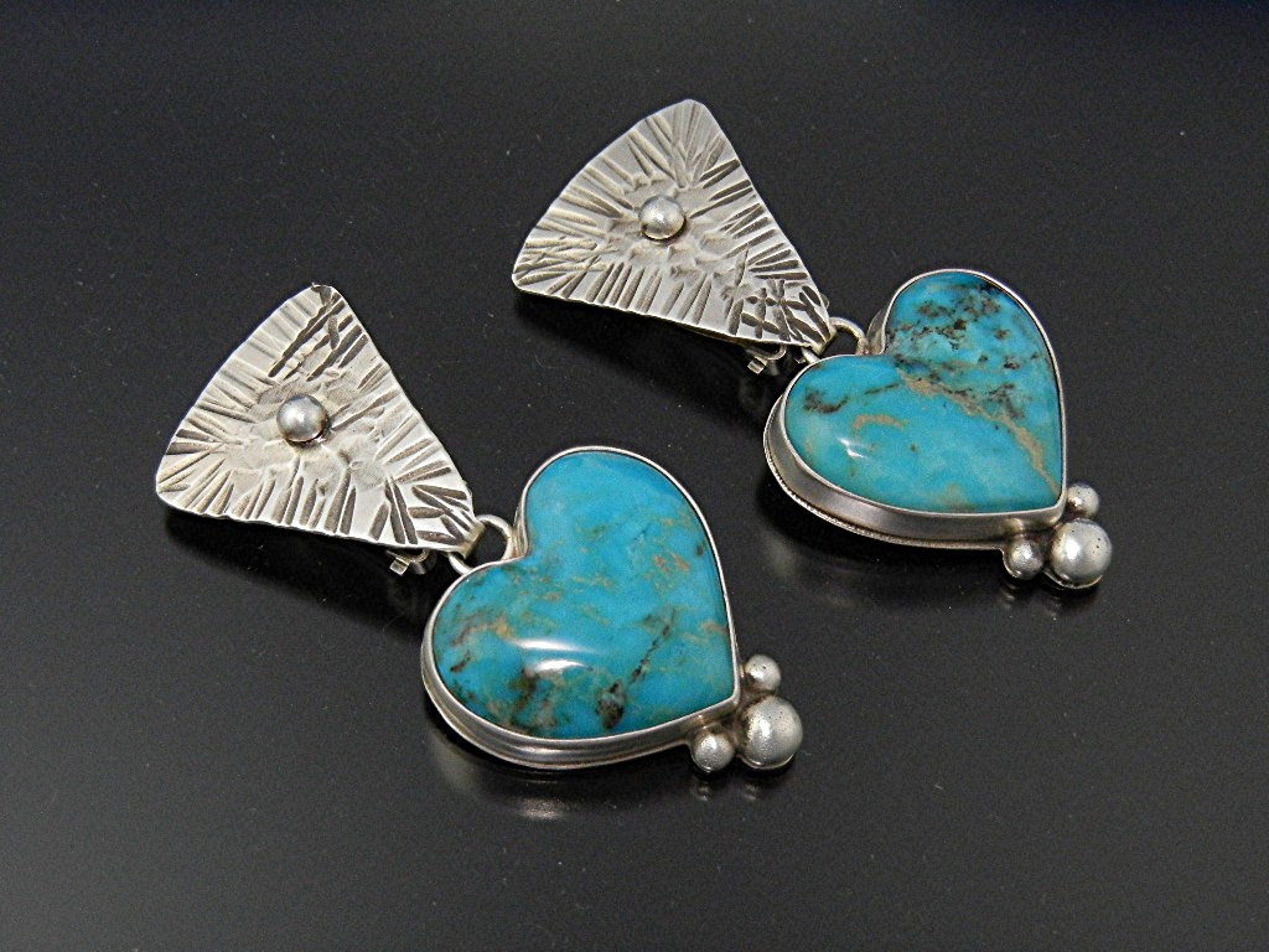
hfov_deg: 32.7
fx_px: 2163
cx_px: 634
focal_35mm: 59
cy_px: 476
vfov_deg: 24.8
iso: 800
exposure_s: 1/30
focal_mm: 10.6
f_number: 8
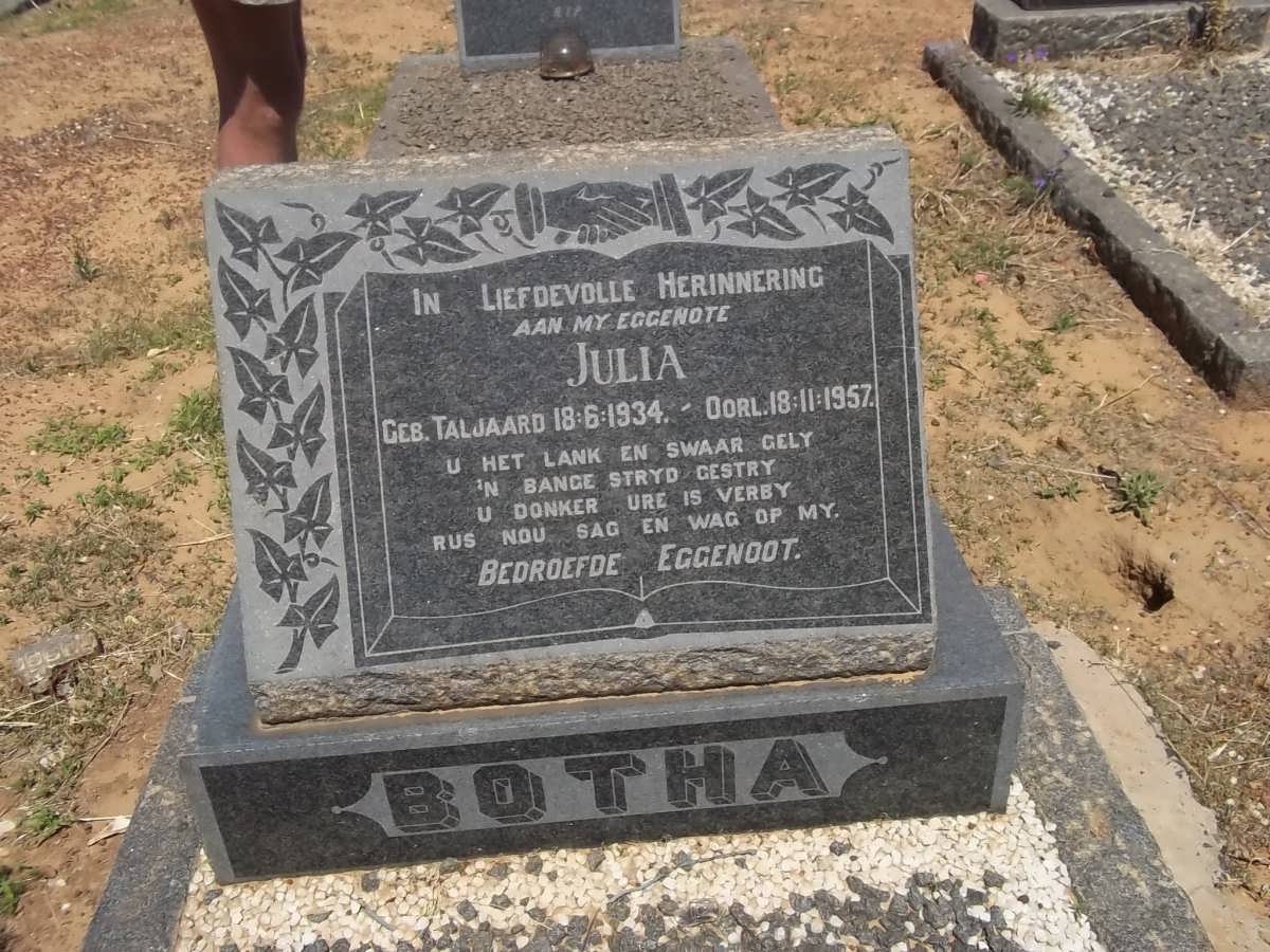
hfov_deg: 56.8
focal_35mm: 32
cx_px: 635
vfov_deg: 44.2
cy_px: 476
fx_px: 1174
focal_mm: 5.7
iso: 80
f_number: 5.5
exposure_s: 1/800
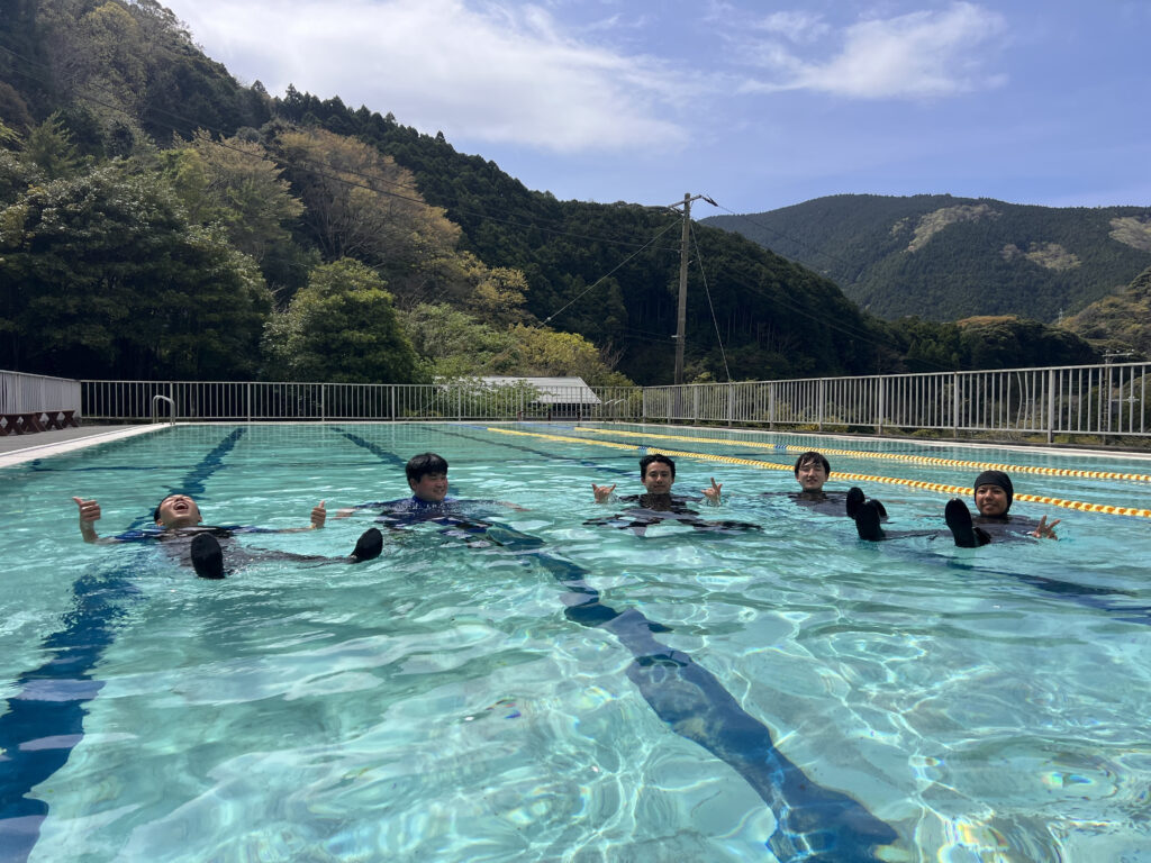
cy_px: 432
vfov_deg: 53.1
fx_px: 865
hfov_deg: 67.3
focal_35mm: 26
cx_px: 576
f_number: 1.5
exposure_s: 1/5319
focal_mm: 5.7
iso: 50
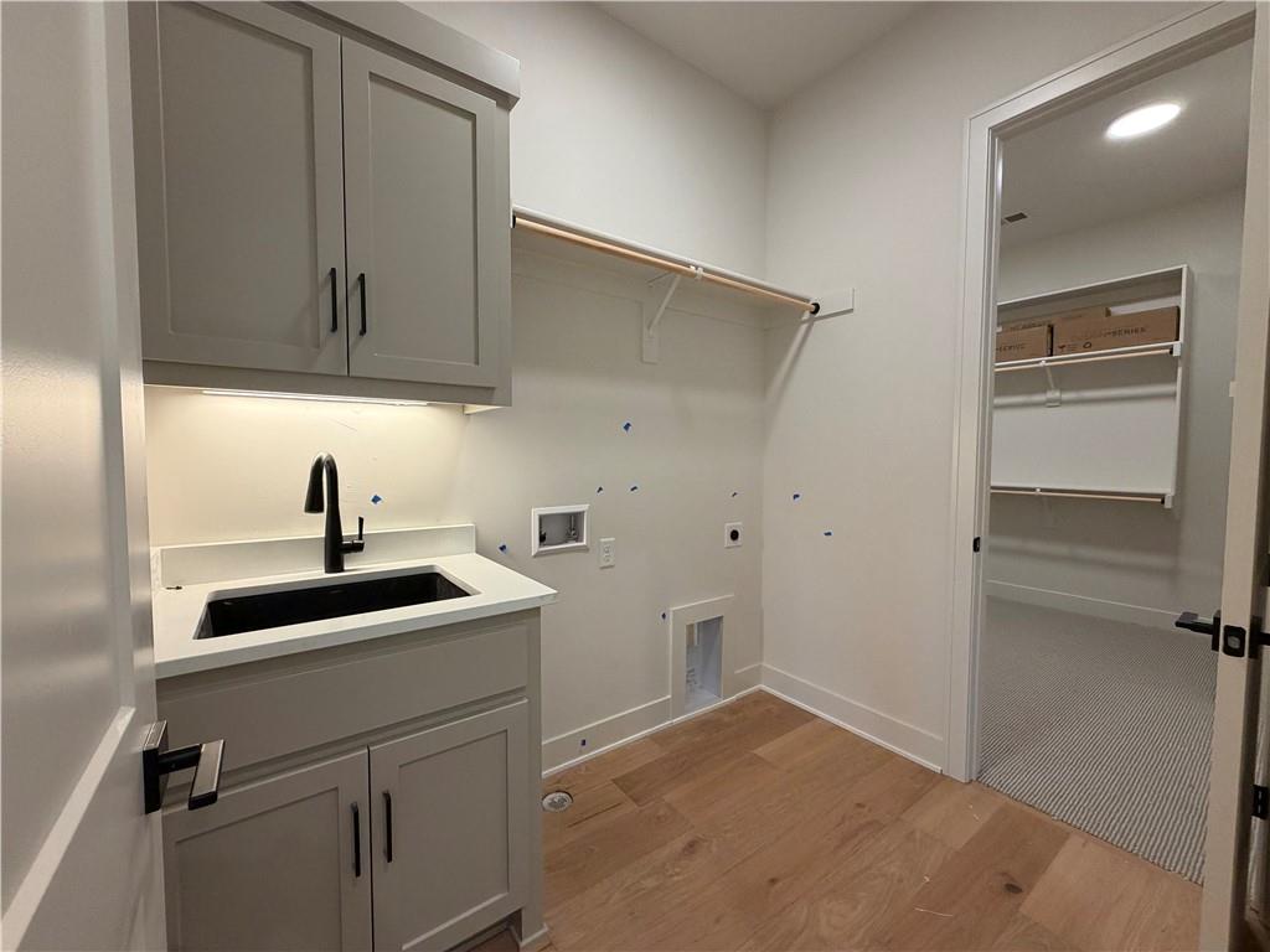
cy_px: 476
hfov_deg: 102.1
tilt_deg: -2.3
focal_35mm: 14
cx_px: 635
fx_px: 514
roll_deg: +0.7
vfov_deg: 85.7
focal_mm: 2.22
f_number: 2.2
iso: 200
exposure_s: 1/120
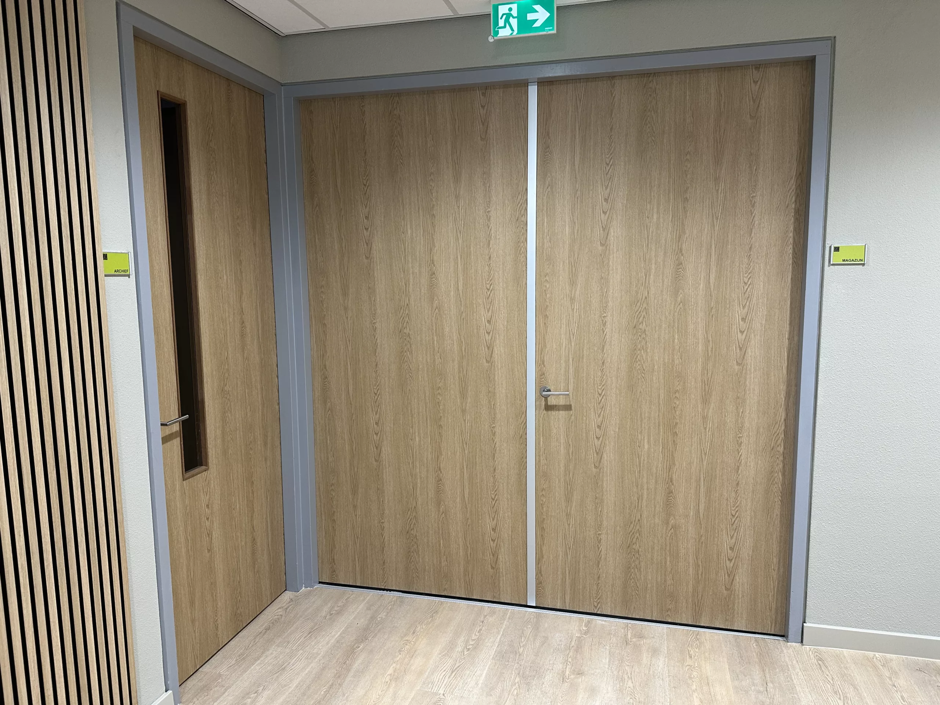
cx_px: 470
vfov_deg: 56.8
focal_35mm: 24
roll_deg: +1.1
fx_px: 652
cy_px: 352
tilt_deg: -6.2
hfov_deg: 71.6
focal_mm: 6.86
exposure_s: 1/50
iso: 160
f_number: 1.78
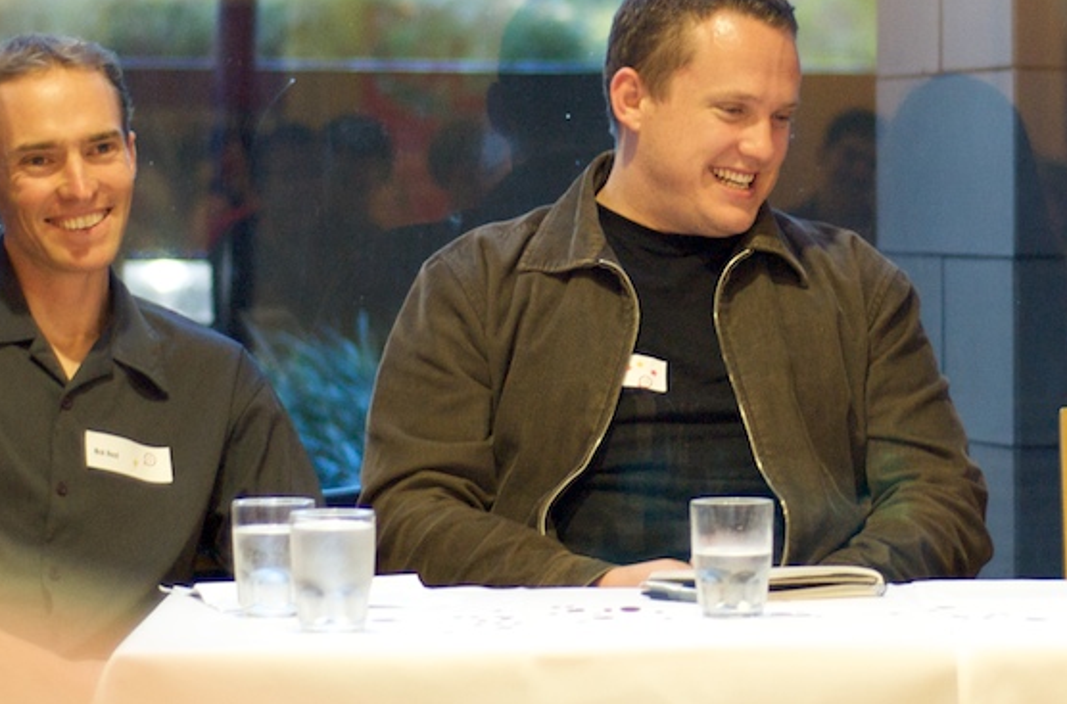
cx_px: 668
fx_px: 3191
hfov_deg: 19.0
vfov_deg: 12.6
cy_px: 314
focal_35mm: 108
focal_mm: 50
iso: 400
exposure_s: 1/60
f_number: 1.8
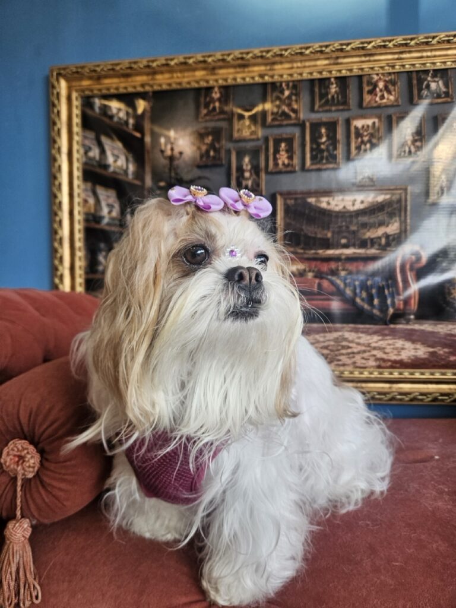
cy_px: 304
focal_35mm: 23
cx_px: 228
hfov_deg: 58.9
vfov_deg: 73.9
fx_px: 404
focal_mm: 5.4
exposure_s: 1/359
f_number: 1.8
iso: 200
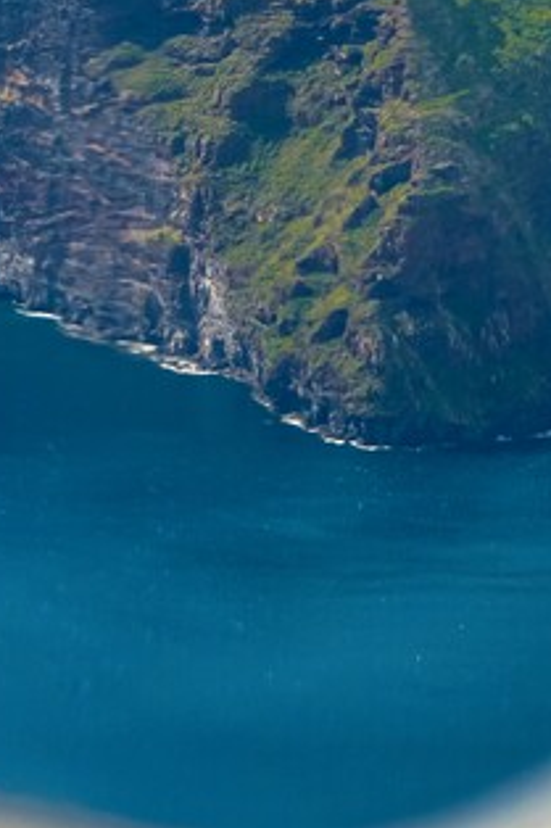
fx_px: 8572
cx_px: 66
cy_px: 225
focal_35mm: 373
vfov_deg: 5.5
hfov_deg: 3.7
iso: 200
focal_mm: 75
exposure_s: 1/1000
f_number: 4.5
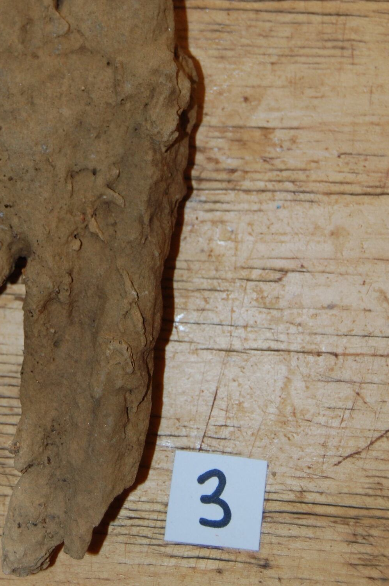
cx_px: 98
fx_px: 1332
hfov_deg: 16.5
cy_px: 144
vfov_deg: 24.5
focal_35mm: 82
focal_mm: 32
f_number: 4.5
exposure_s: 1/60
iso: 400
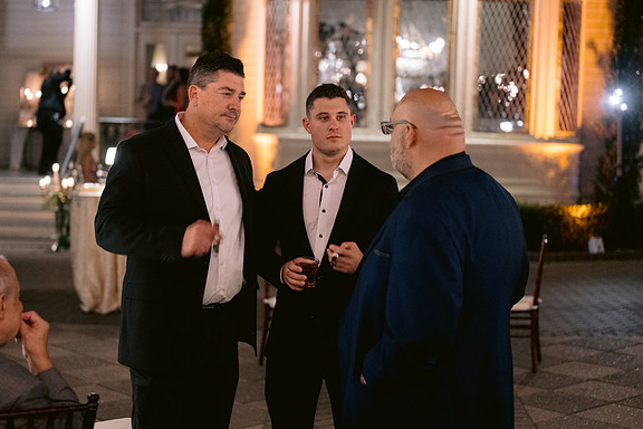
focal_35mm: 62
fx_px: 1107
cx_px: 263
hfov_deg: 32.3
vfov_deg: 21.9
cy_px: 219
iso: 1600
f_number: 1.8
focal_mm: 50
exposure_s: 1/60
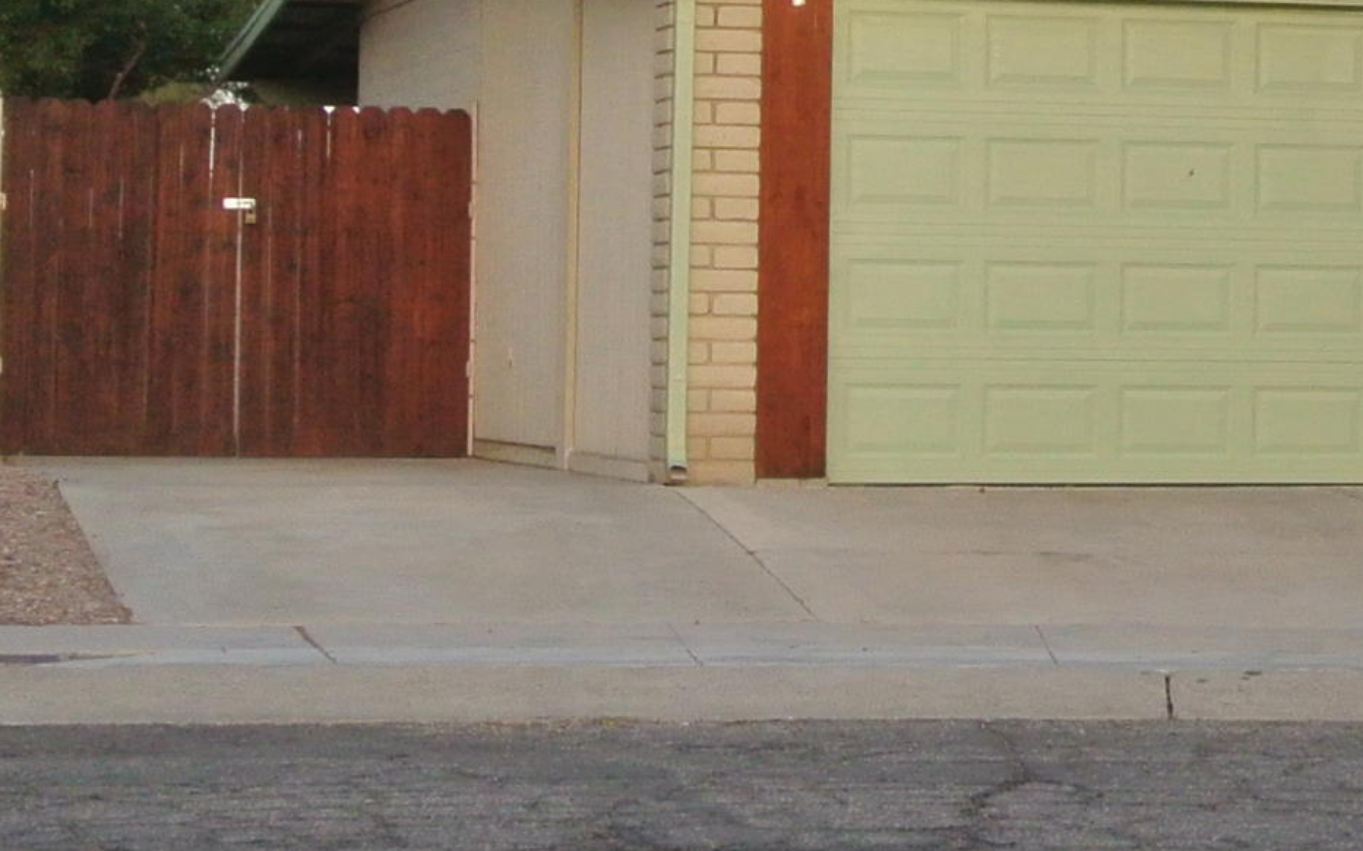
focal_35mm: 161
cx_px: 2192
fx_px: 5979
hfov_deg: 12.2
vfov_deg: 8.1
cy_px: 184
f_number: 4.5
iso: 640
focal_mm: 18.2
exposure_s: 1/500
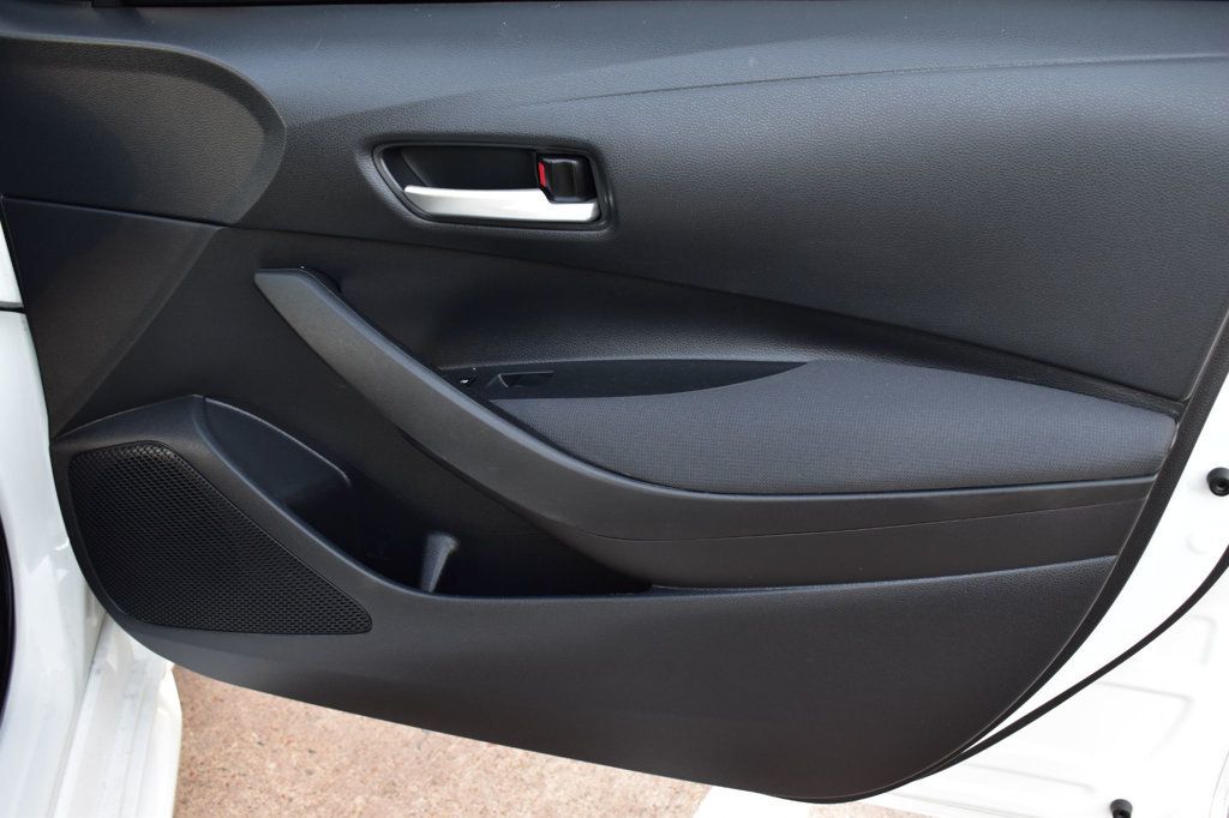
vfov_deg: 35.5
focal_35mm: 38
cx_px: 614
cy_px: 409
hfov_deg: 51.3
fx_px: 1280
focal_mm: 25
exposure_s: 1/15
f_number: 6.3
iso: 500
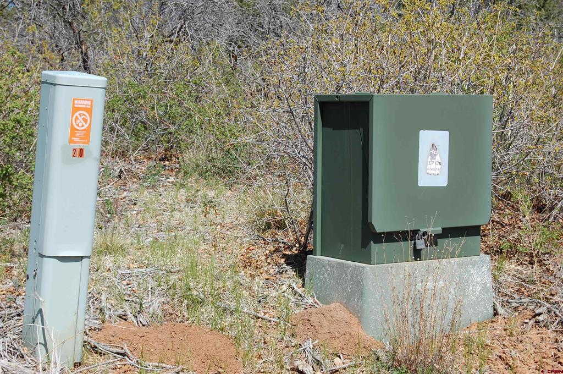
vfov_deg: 16.5
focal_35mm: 82
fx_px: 1289
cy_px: 187
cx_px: 282
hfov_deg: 24.6
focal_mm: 55
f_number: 9
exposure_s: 1/320
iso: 200
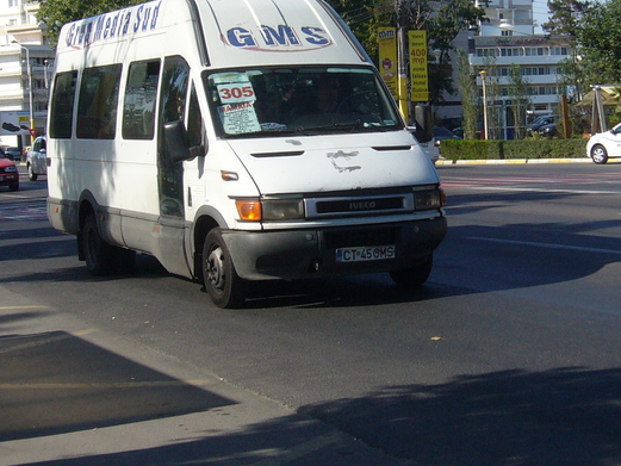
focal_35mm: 86
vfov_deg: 17.1
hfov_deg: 22.6
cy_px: 124
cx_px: 443
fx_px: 1543
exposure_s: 1/400
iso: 100
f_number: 6.3
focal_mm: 7.5
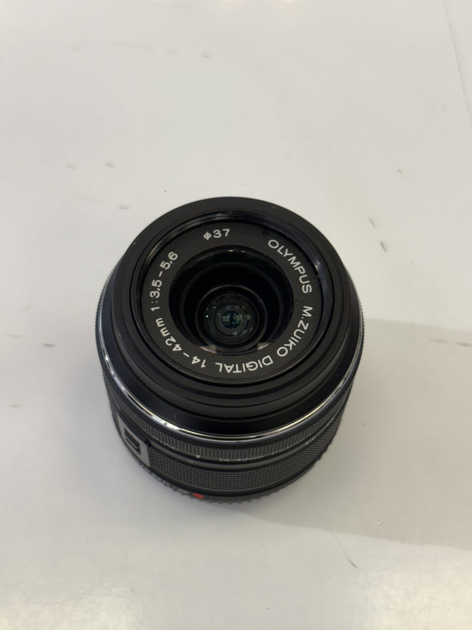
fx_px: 945
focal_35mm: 52
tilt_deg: -63.8
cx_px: 236
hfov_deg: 28.0
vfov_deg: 36.8
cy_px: 315
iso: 40
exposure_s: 1/100
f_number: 1.6
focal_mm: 5.96
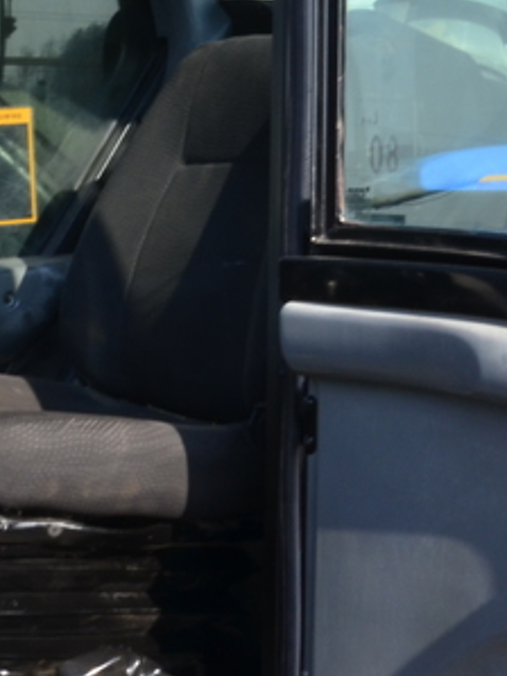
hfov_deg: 13.2
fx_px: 2169
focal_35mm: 111
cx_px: 45
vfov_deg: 17.7
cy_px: 249
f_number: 22
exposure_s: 1/20
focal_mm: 18
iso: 125
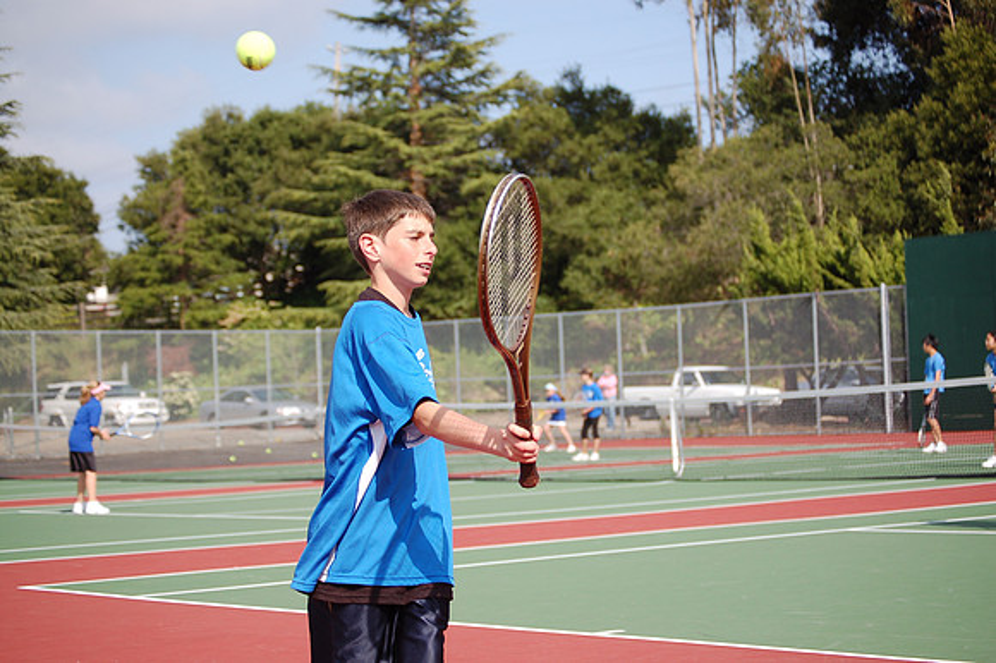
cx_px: 498
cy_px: 332
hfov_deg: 24.6
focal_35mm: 82
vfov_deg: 16.5
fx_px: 2281
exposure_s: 1/1000
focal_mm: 55
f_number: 4
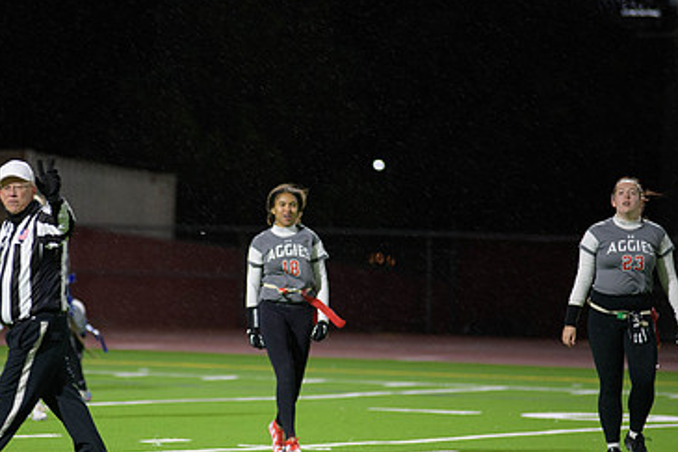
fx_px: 5233
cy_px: 261
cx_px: 230
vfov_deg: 4.9
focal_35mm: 278
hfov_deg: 7.4
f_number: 2.8
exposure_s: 1/200
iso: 1250
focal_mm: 175
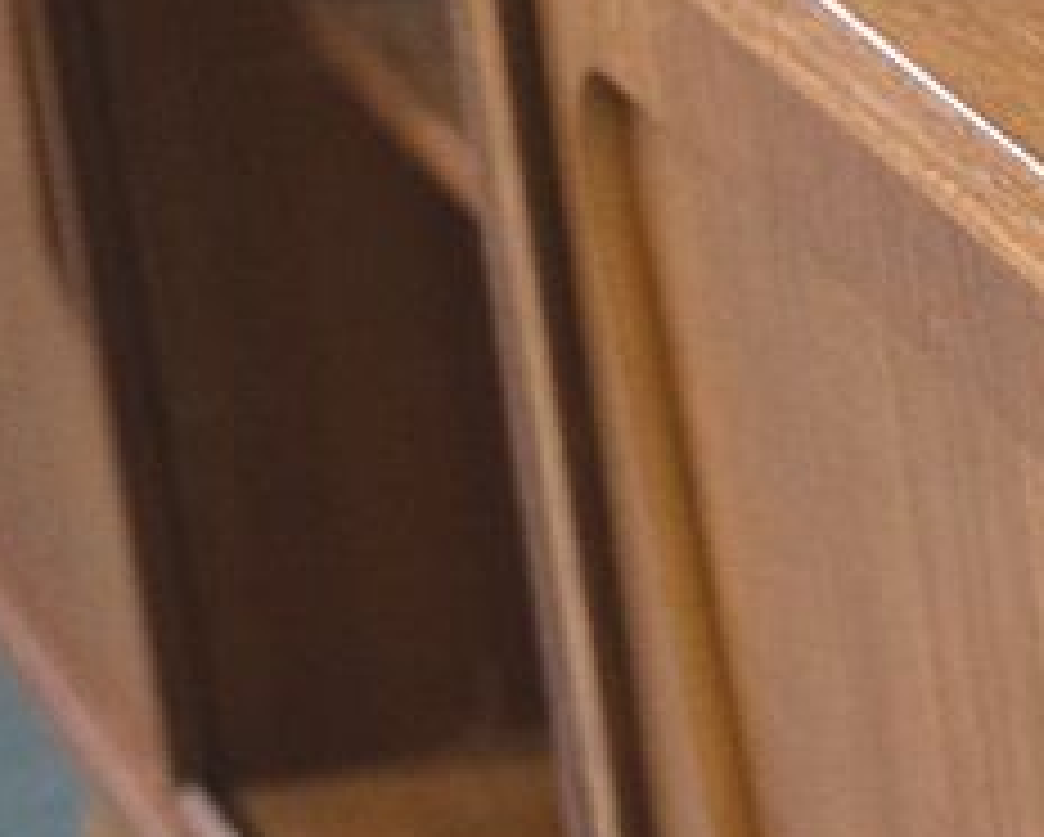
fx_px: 6989
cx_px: 2736
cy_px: 860
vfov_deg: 6.8
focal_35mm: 226
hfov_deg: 7.8
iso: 2000
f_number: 4
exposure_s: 1/42
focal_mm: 29.2
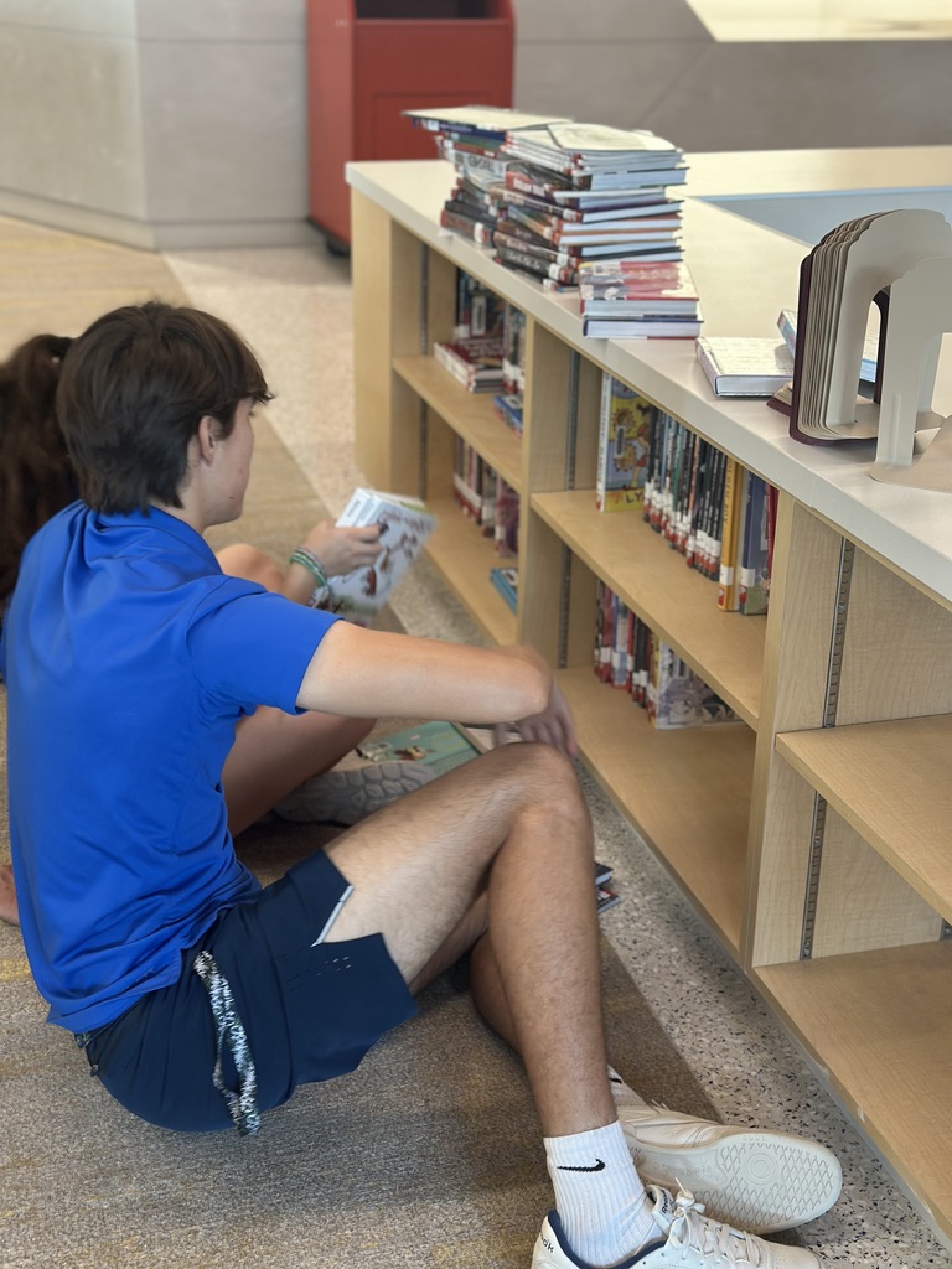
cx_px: 476
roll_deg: -1.3
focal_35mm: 48
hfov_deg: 30.3
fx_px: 1760
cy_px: 634
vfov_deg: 39.7
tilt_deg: -22.7
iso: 160
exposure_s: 1/55
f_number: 1.78
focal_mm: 6.86
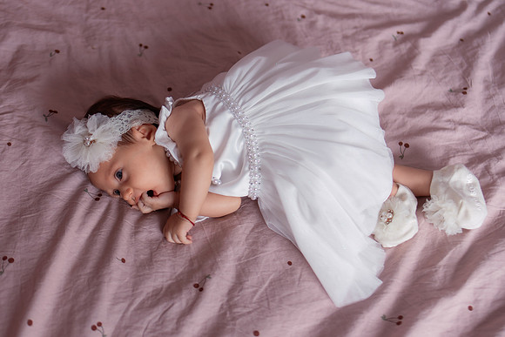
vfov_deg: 28.2
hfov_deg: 40.8
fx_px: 671
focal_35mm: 48
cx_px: 171
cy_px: 163
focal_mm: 35
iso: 160
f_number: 1.8
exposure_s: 1/200
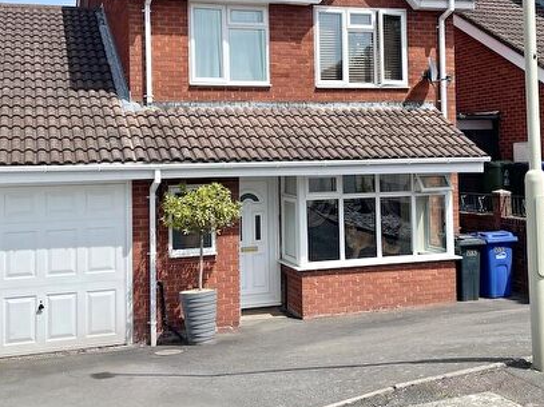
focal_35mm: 43
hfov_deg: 43.9
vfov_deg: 33.2
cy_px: 129
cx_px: 273
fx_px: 676
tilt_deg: +1.5
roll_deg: +1.6
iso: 32
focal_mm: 5.1
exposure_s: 1/3344
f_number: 1.6
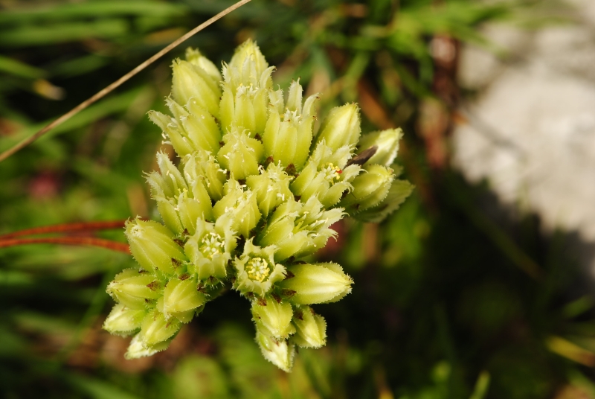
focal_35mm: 128
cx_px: 298
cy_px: 200
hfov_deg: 16.0
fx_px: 2110
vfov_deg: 10.8
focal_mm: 85
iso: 100
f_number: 9
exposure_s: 1/250
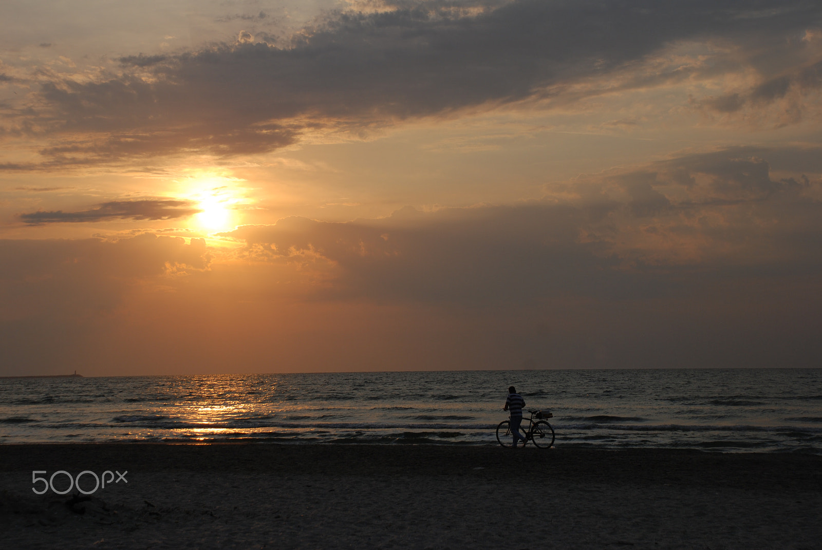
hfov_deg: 28.0
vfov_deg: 19.0
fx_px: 1646
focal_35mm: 72
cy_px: 275
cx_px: 411
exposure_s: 1/640
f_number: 7.1
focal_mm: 48
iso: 100
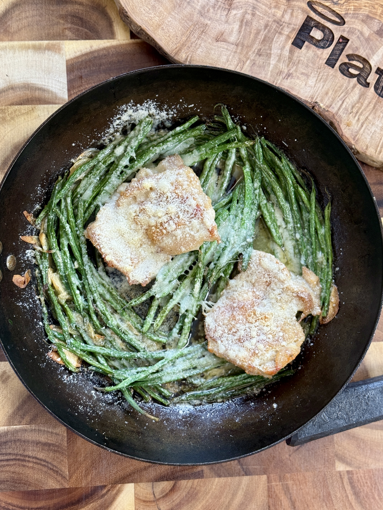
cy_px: 255
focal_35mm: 48
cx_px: 192
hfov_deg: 30.3
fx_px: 708
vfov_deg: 39.7
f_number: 1.78
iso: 125
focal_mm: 6.76
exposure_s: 1/100
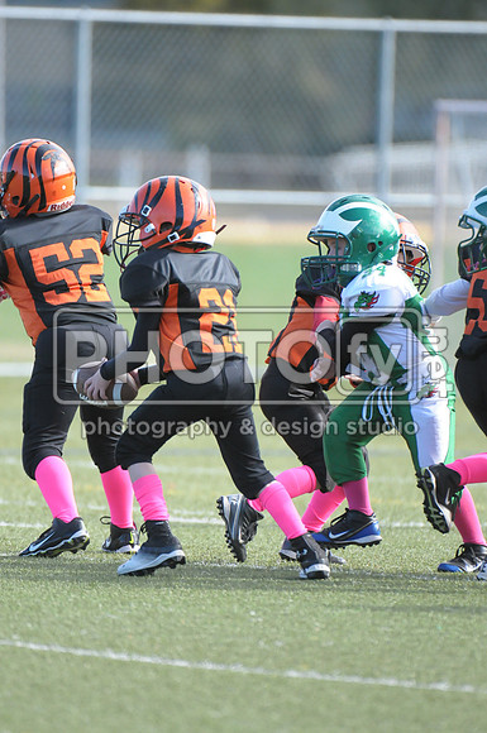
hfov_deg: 2.3
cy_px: 366
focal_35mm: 600
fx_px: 12211
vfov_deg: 3.4
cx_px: 244
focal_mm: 400
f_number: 4
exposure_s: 1/2500
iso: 1600
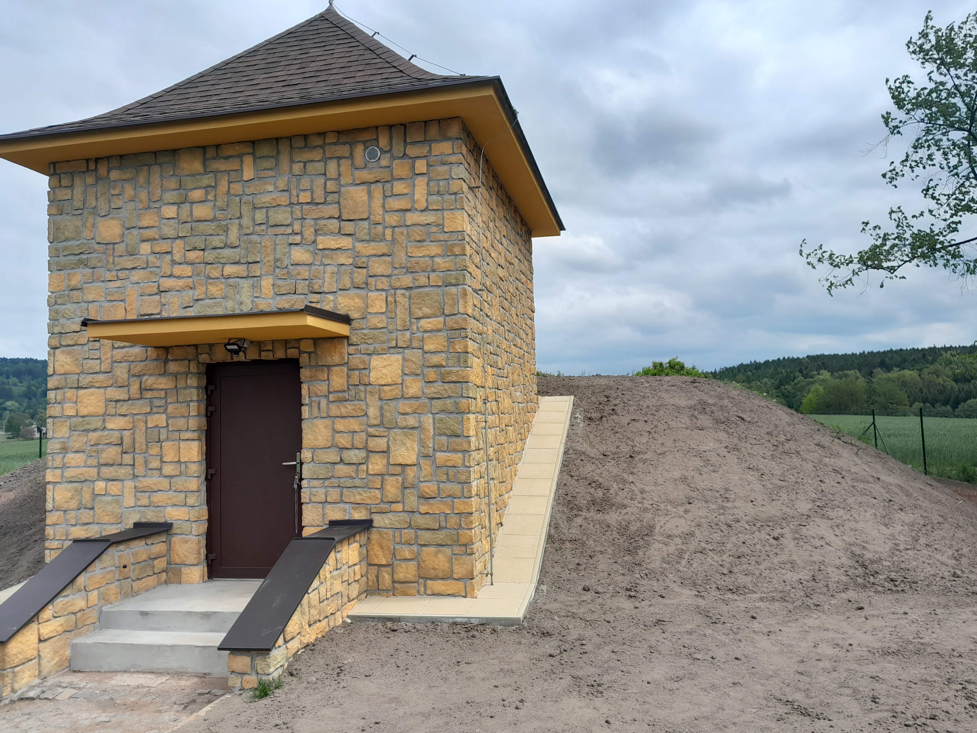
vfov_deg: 51.4
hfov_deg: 65.3
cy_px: 366
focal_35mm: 27
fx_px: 762
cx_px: 488
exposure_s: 1/706
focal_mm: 4
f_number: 1.8
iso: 40
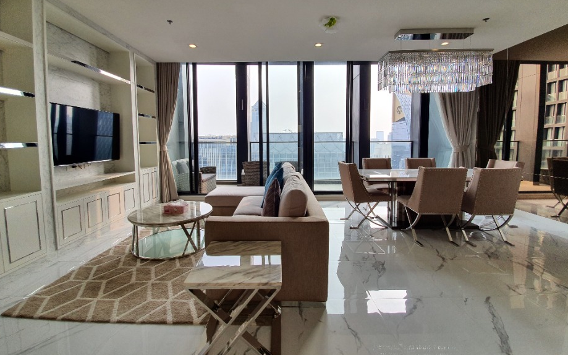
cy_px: 156
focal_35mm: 15
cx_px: 281
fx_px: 232
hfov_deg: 101.5
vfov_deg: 74.5
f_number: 2.2
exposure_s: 1/194
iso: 50
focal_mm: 1.8
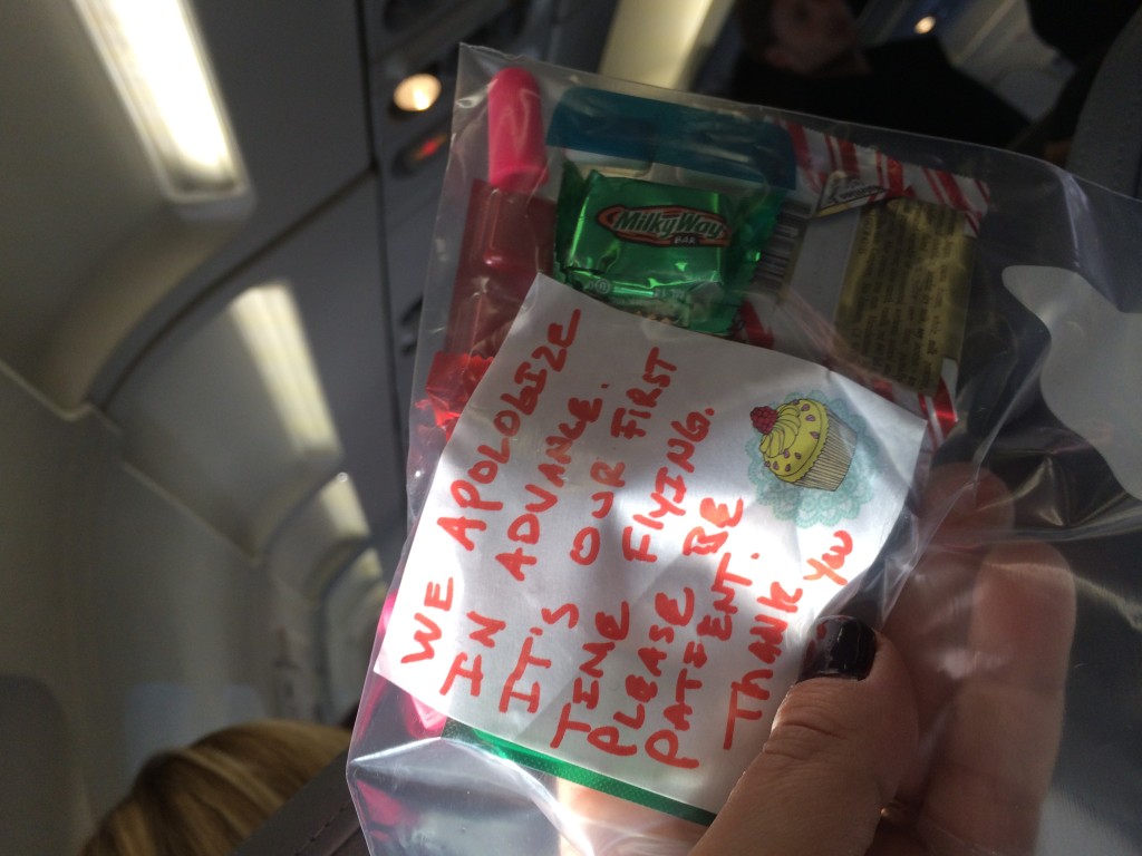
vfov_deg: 46.8
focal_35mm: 30
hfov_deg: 60.0
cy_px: 428
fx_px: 990
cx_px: 571
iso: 64
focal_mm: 4.12
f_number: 2.2
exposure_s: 1/120
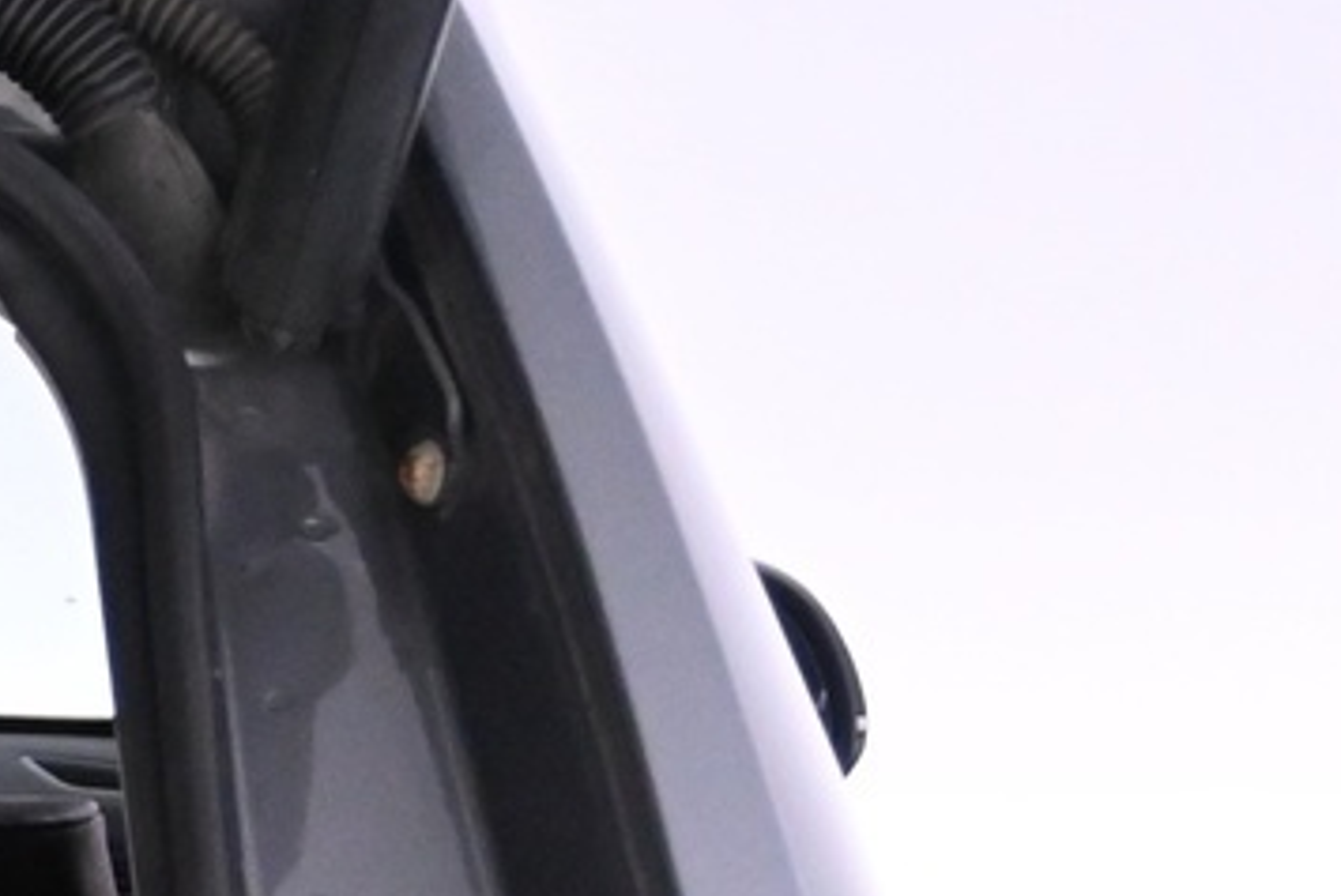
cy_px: 1992
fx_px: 5592
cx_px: -1616
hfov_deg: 11.8
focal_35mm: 150
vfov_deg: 8.5
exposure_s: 1/60
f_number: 4
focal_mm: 22
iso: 3200
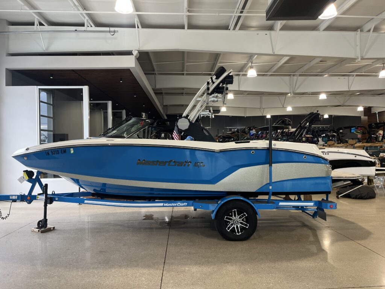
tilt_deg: -0.2
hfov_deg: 67.3
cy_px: 144
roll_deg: +0.7
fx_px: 289
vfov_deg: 53.1
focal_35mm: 26
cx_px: 192
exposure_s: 1/120
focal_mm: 5.1
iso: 80
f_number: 1.6
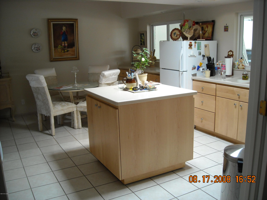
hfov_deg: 52.6
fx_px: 270
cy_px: 100
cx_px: 134
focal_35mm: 35
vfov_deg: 40.7
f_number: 2.8
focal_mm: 5.7
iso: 168
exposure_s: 1/60
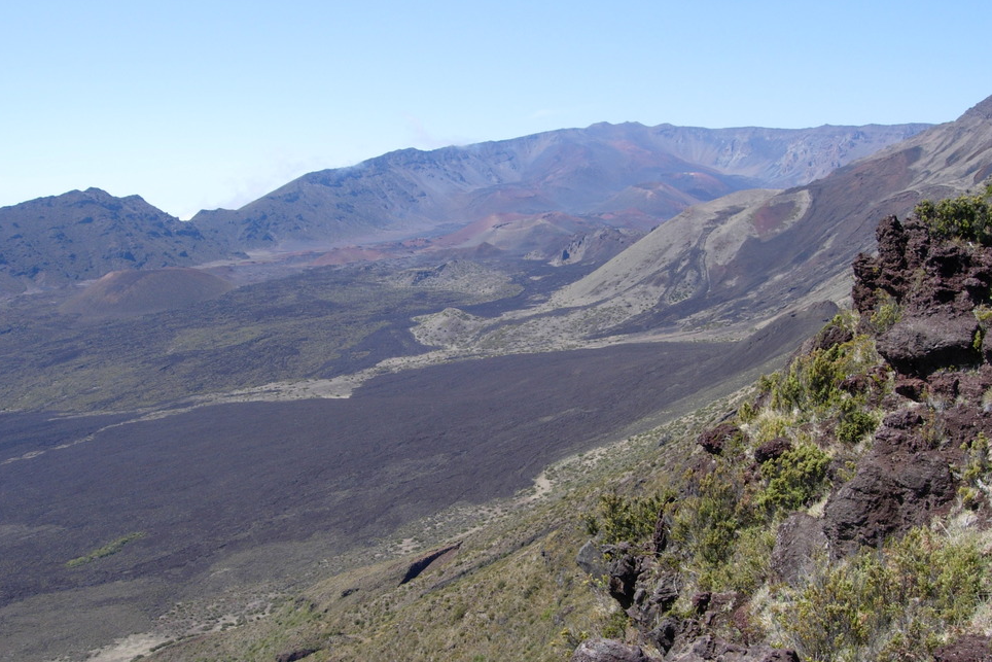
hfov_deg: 47.4
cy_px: 373
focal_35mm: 41
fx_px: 1130
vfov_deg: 32.6
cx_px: 488
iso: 64
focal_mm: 7.8
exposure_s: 1/418
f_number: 4.8
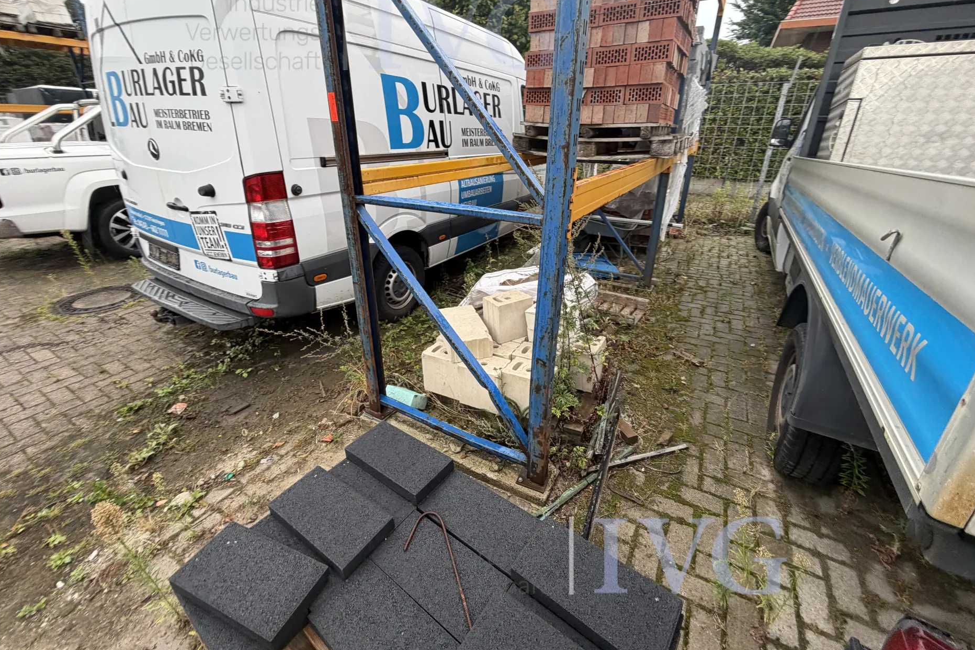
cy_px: 293
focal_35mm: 15
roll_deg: +1.2
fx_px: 406
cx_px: 486
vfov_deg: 77.1
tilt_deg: -27.6
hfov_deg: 100.4
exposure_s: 1/171
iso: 50
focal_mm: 2.22
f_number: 2.2
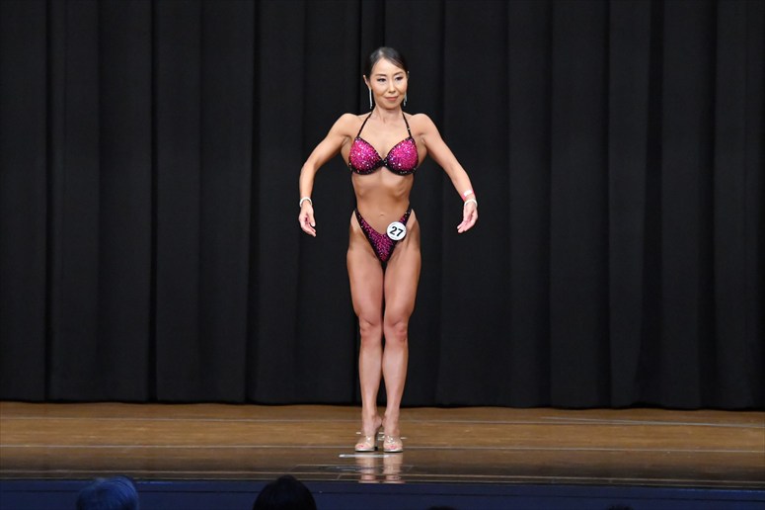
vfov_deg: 6.3
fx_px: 4609
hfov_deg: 9.5
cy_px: 255
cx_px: 382
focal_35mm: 217
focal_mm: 145
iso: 8000
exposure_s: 1/400
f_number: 5.6
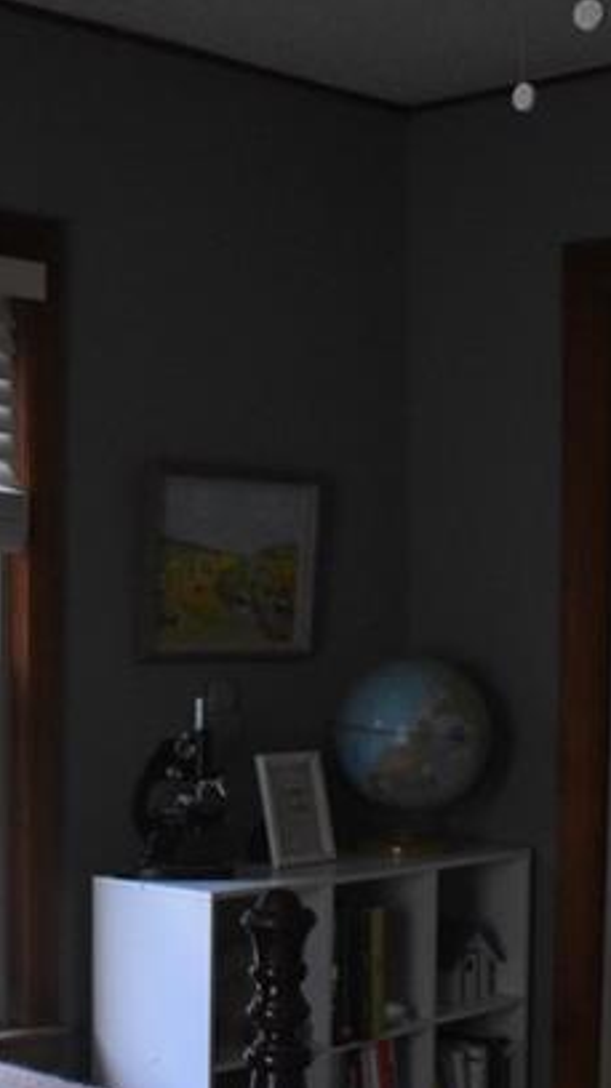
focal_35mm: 71
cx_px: 251
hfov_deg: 17.0
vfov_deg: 29.4
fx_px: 2048
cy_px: 797
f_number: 3.5
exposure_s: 1/500
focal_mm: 18
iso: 2800
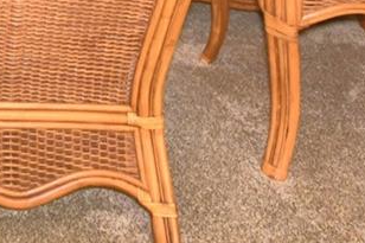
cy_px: -358
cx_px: -55
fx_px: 790
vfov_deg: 12.9
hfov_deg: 24.0
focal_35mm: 78
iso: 200
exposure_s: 1/40
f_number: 4.5
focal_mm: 10
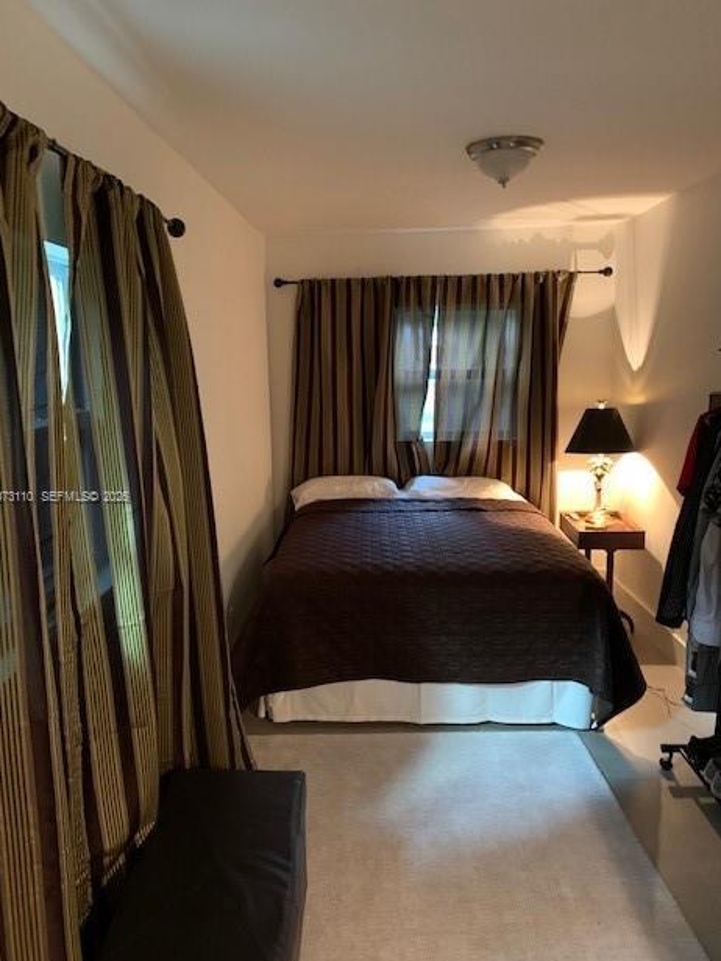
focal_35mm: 27
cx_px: 348
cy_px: 498
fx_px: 750
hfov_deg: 51.3
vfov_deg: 65.3
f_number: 1.8
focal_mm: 4.25
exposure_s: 1/24
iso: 640
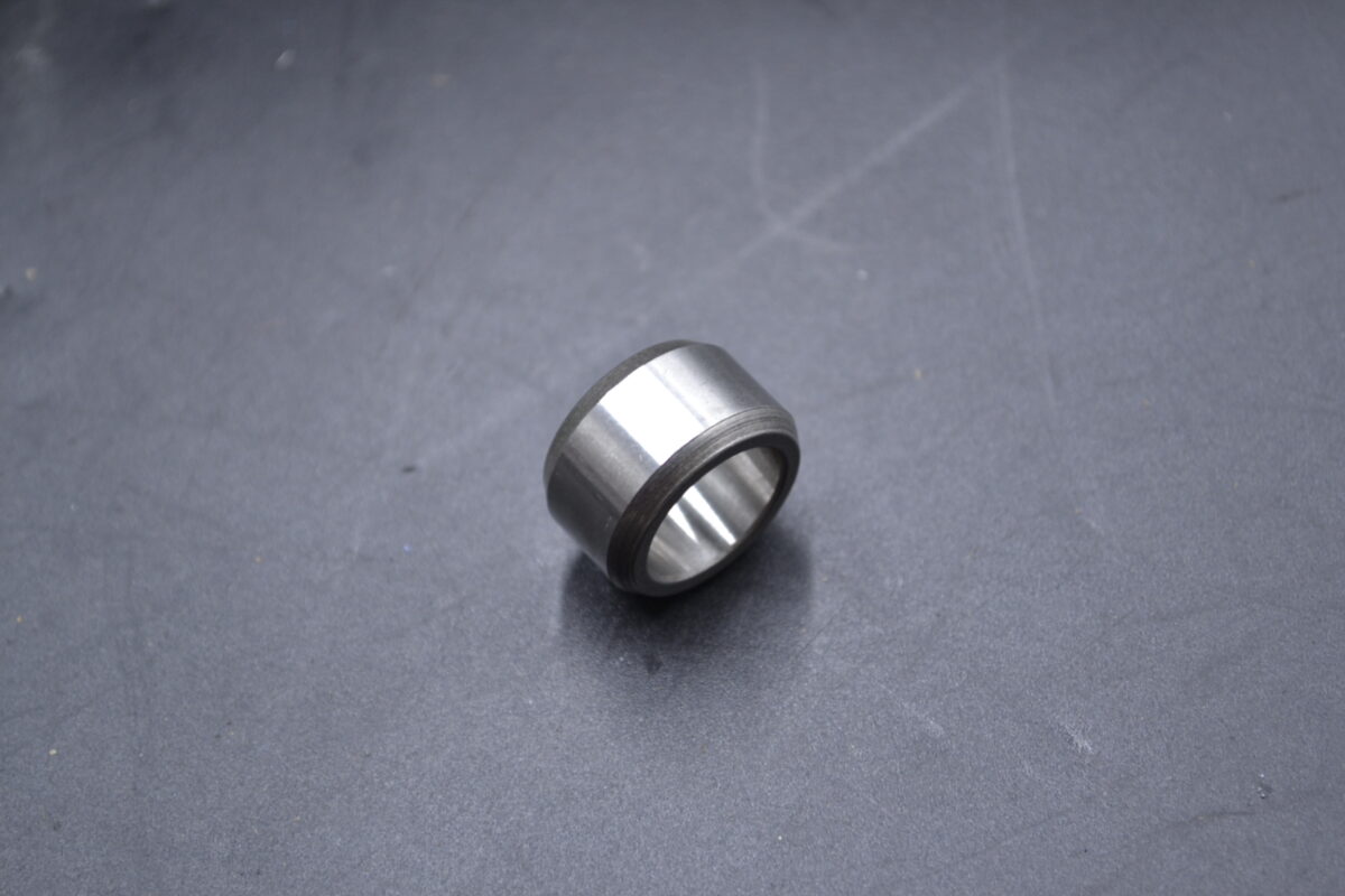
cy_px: 448
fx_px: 2802
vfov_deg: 18.2
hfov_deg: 27.0
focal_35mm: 75
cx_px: 672
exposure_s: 1/50
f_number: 5.6
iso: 400
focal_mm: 50
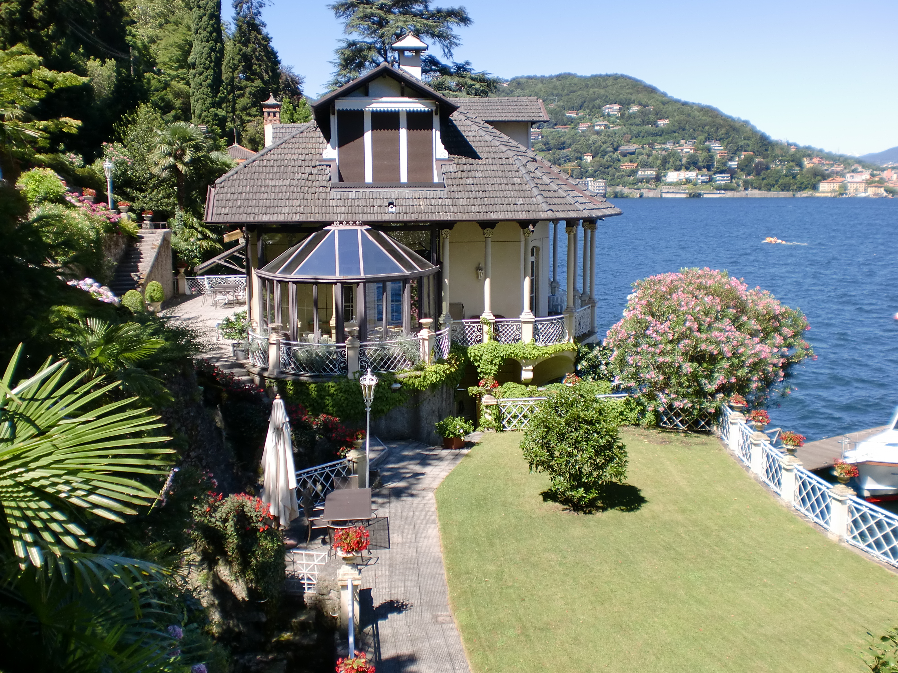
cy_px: 336
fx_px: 908
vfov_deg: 40.7
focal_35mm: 35
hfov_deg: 52.6
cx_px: 449
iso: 64
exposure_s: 1/500
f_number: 3.1
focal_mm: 6.3
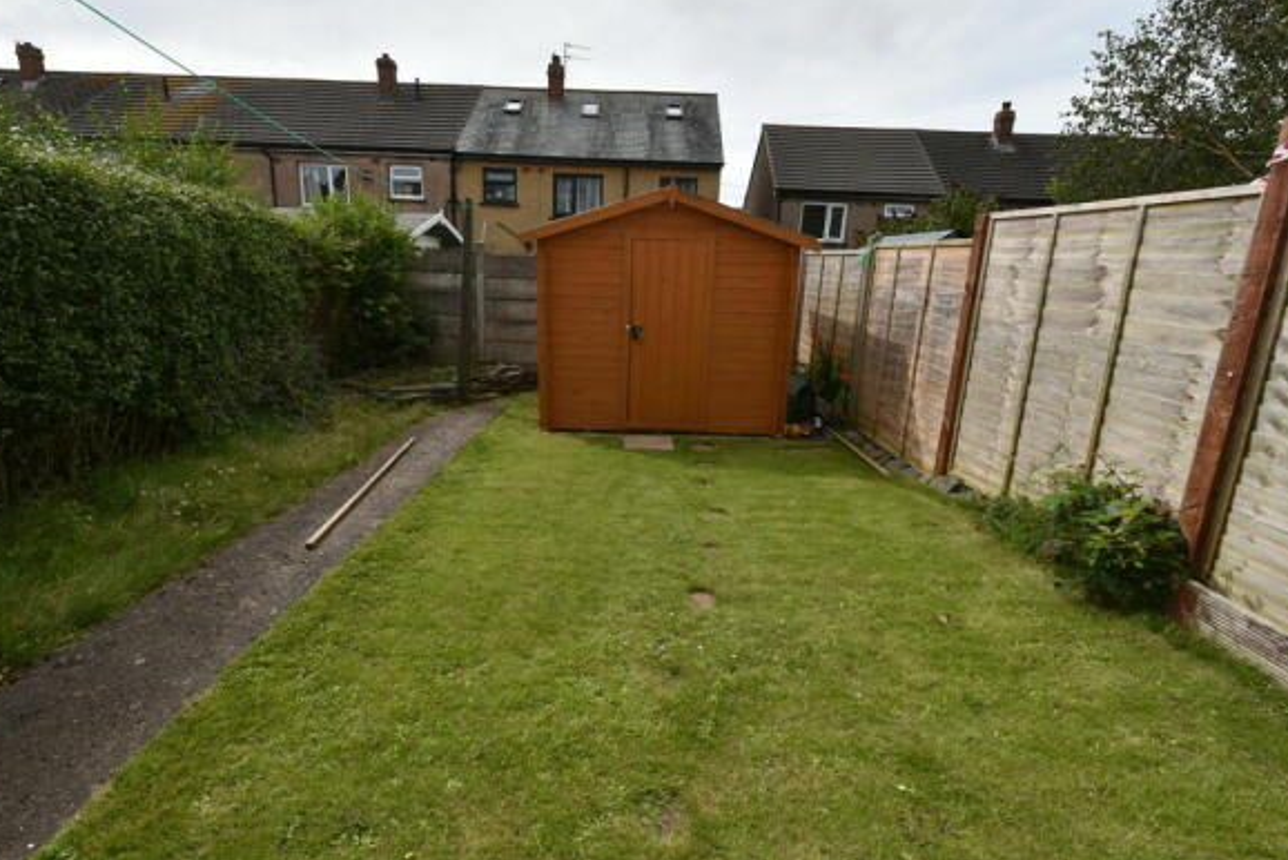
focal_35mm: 17
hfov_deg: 93.2
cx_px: 625
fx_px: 608
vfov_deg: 70.5
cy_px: 440
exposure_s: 1/250
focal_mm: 10
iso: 100
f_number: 8
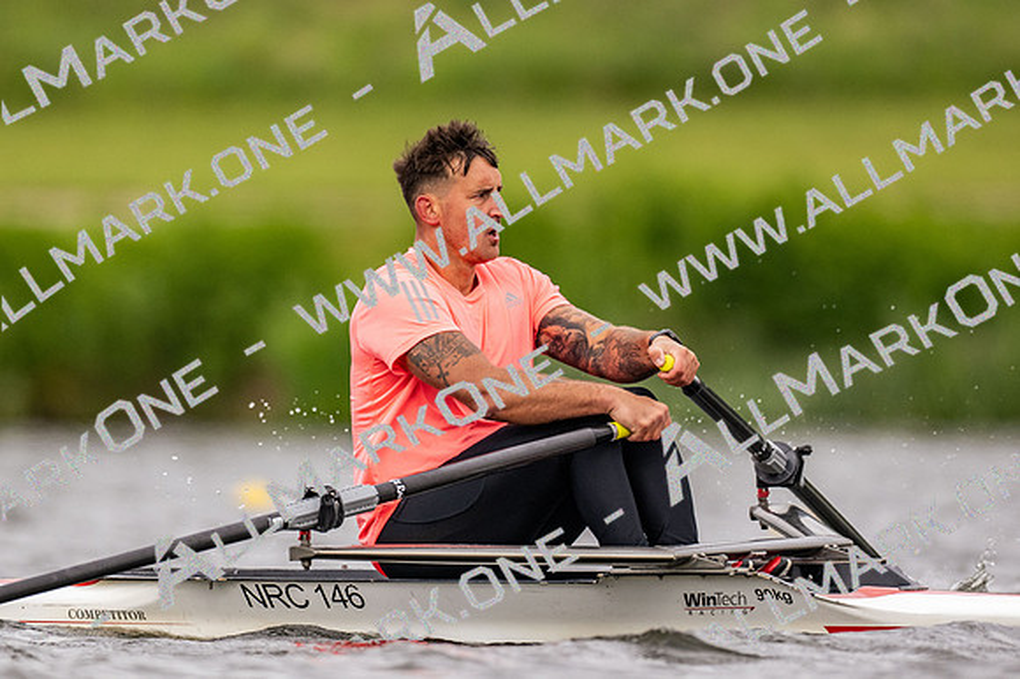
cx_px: 510
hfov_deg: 2.3
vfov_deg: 1.5
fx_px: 25484
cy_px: 340
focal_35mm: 900
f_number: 4
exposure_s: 1/2500
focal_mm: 600
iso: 800
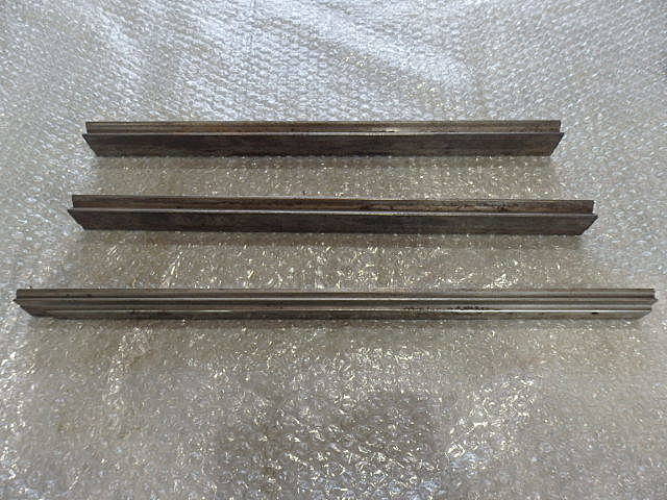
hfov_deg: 69.4
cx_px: 334
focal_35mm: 25
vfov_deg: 54.9
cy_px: 250
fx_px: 482
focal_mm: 4.5
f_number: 3
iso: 250
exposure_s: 1/30
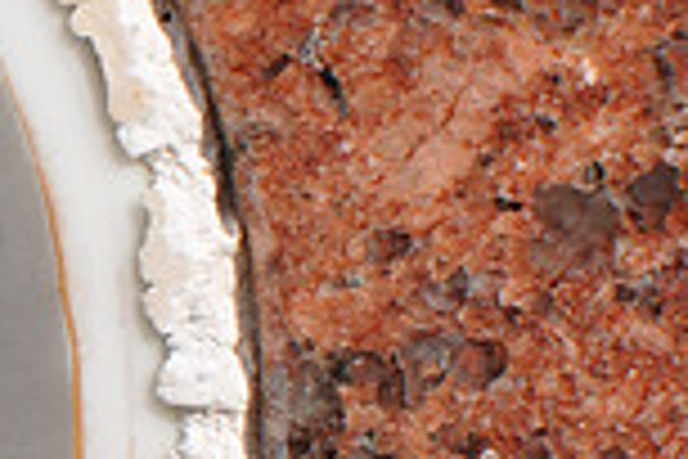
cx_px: -319
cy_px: 331
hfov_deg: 10.0
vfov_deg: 6.9
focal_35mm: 199
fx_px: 3801
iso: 200
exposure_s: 1/400
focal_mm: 35
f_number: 10
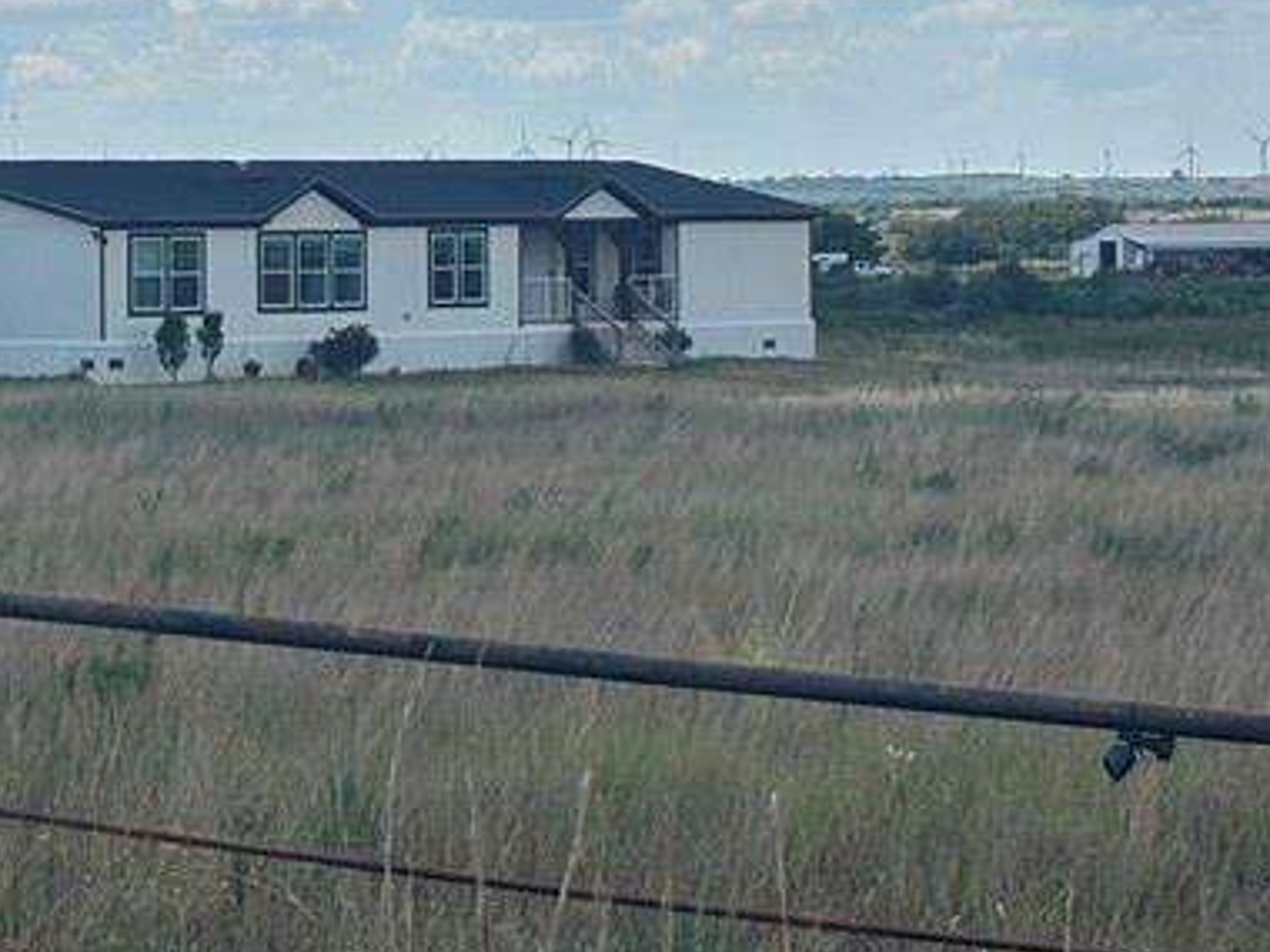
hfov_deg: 13.9
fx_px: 5136
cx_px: 0
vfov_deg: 10.6
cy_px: 327
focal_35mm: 140
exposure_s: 1/4425
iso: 40
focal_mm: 5.96
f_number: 1.6
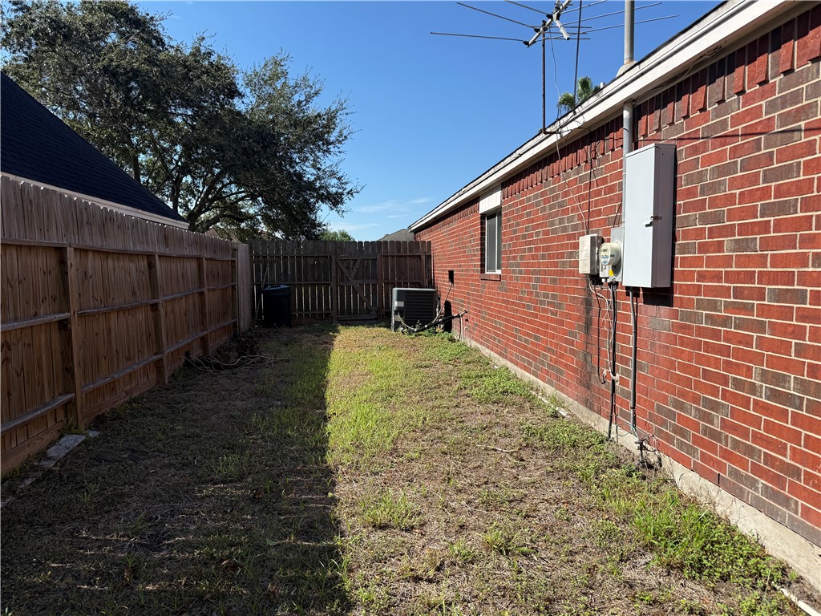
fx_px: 569
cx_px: 410
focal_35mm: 24
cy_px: 308
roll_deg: +0.6
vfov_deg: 56.8
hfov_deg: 71.6
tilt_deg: -3.8
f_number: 1.78
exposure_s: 1/3584
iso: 80
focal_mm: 6.76
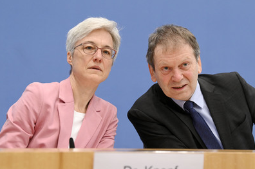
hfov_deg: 18.0
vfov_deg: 12.0
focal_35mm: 114
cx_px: 133
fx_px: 806
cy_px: 85
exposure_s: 1/500
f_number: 5
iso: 2500
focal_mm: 100
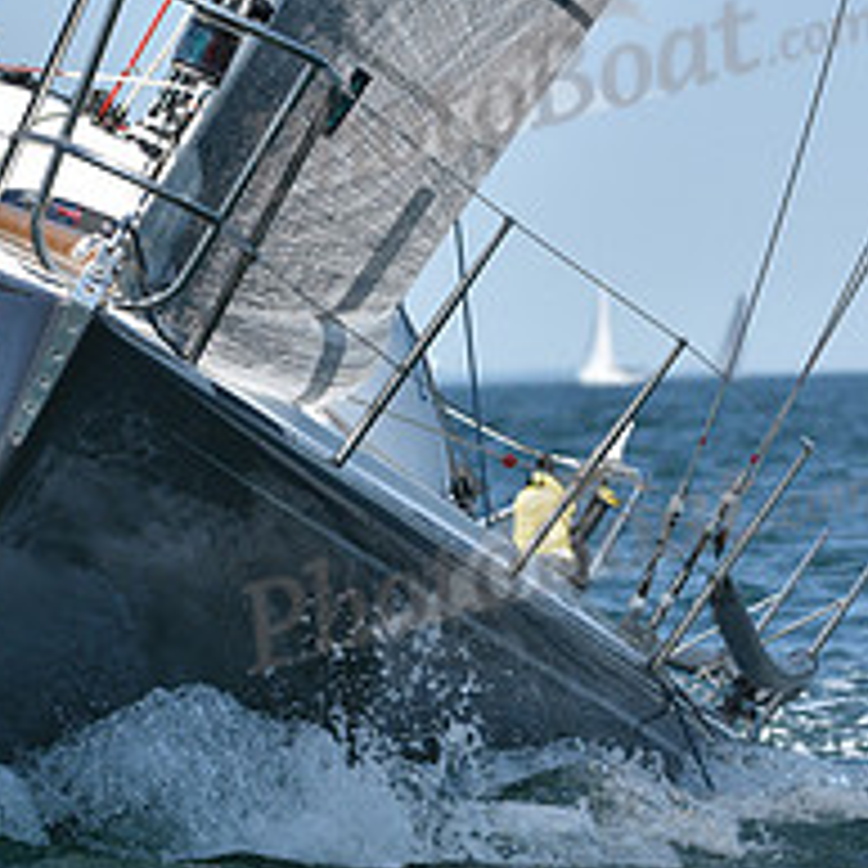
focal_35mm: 510
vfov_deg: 3.4
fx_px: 14468
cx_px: 13
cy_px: 385
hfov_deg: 3.4
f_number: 7.1
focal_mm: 200
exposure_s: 1/1000
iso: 320
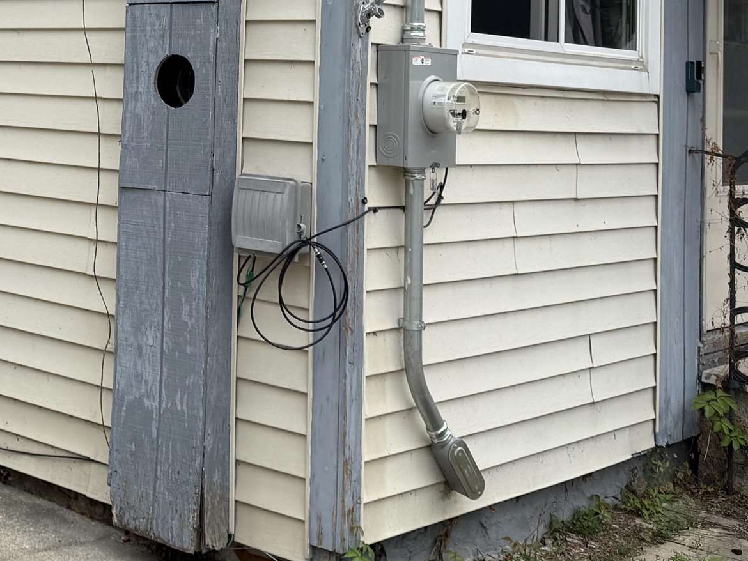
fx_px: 1362
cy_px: 1
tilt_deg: +3.8
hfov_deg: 28.7
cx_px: -6
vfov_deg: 22.4
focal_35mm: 63
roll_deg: -1.7
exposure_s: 1/2232
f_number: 1.78
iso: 80
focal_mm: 6.76
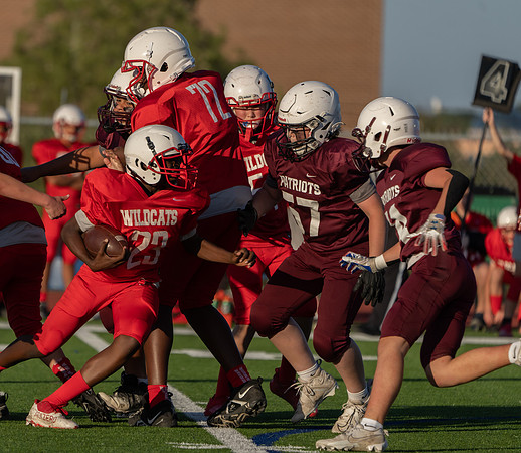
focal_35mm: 449
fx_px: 7169
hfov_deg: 4.2
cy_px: 228
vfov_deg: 3.6
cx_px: 160
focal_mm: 345
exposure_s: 1/1000
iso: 160
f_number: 5.6
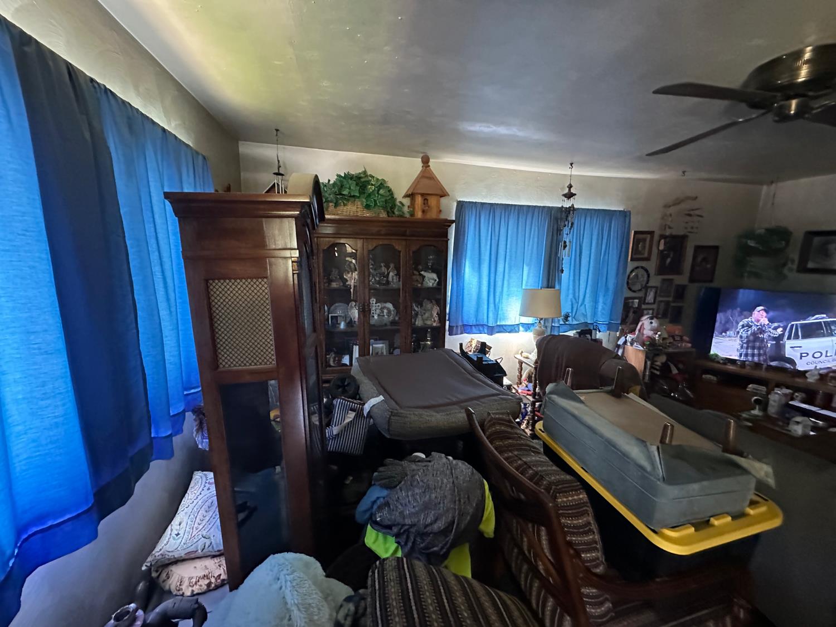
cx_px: 418
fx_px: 338
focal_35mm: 14
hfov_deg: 102.1
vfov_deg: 85.7
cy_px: 314
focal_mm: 2.22
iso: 1000
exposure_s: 1/60
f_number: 2.2
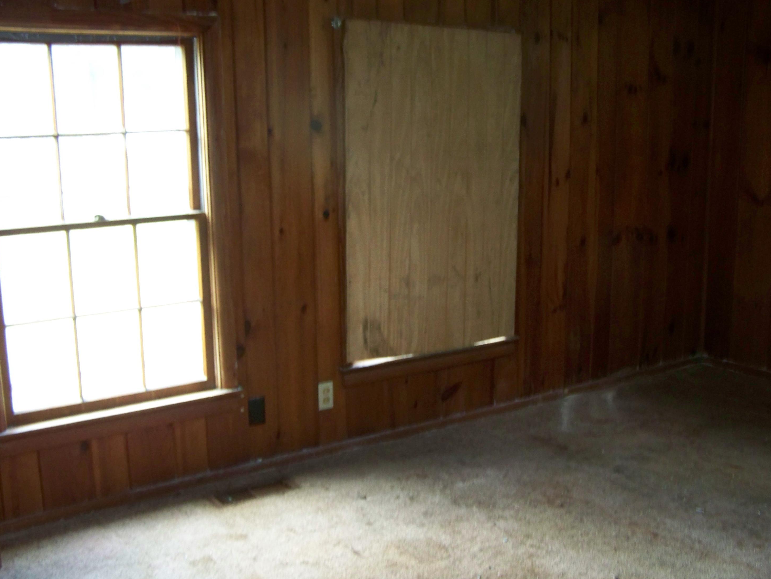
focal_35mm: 39
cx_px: 385
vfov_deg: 36.8
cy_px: 288
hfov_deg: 47.9
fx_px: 869
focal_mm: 6.3
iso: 200
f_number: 2.8
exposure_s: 1/30
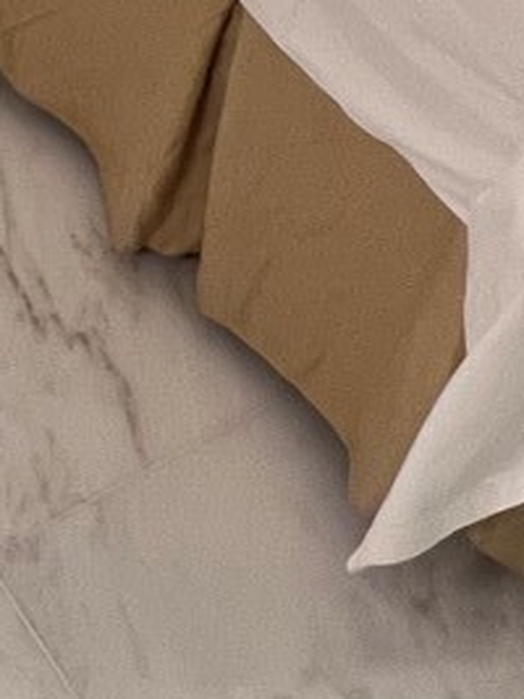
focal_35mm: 78
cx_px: -278
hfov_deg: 17.0
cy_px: -565
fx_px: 1576
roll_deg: -4.0
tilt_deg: -23.1
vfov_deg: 19.0
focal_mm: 1.57
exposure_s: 1/120
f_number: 1.8
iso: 125
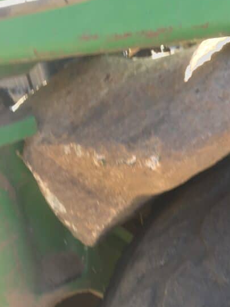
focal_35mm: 55
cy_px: 237
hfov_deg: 26.4
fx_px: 487
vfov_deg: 34.1
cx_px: 154
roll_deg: -4.1
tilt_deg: -25.8
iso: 32
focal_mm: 4.15
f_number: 2.2
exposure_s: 1/120
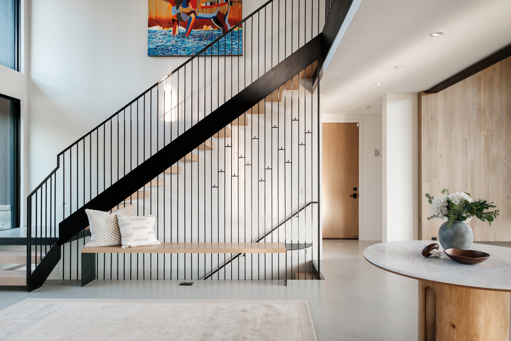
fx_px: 326
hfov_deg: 76.1
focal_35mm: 23
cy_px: 170
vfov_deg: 55.1
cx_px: 256
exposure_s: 1/80
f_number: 4.5
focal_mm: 15.1
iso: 400
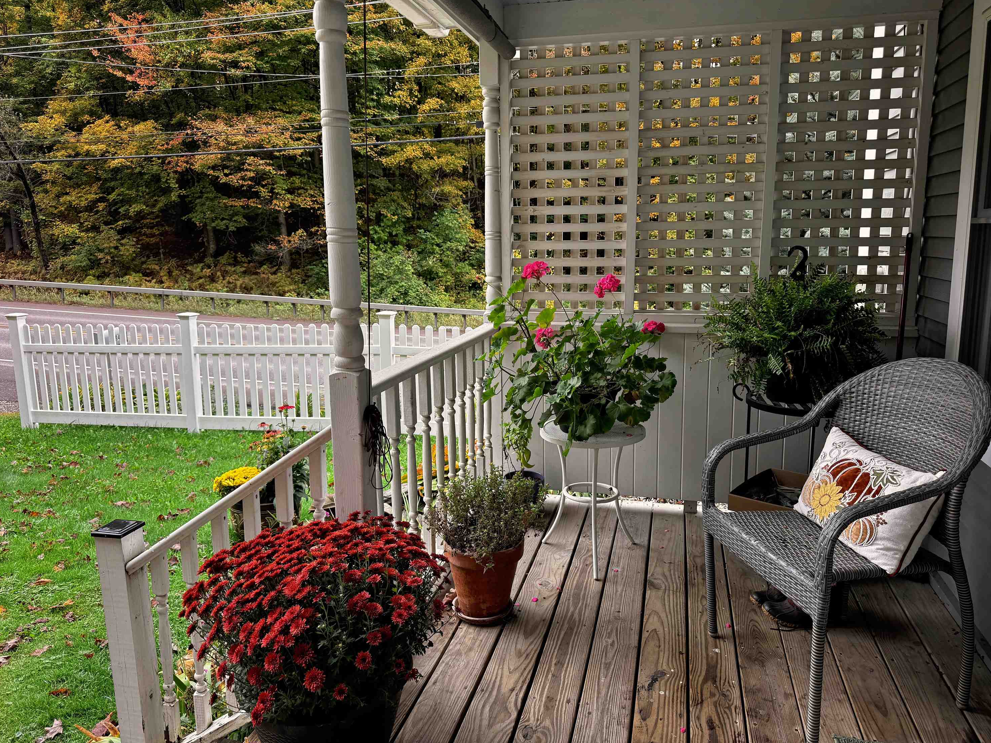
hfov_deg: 69.4
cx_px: 514
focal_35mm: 25
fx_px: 716
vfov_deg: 54.9
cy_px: 358
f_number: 1.78
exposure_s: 1/253
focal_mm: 6.76
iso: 64
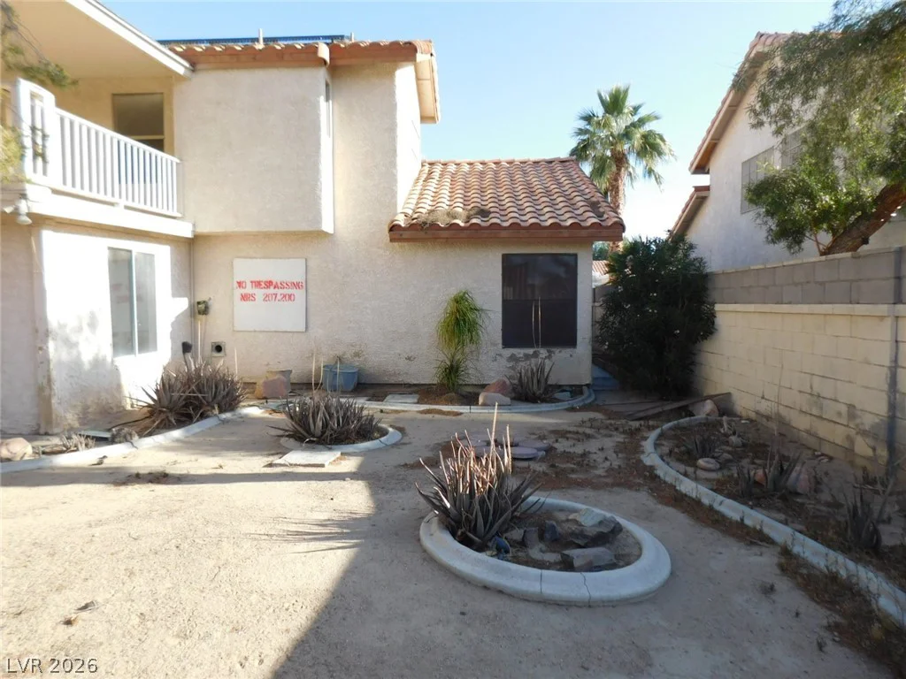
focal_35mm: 23
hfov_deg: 73.9
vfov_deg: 58.9
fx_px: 602
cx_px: 453
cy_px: 340
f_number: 3
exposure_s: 1/640
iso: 125
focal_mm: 4
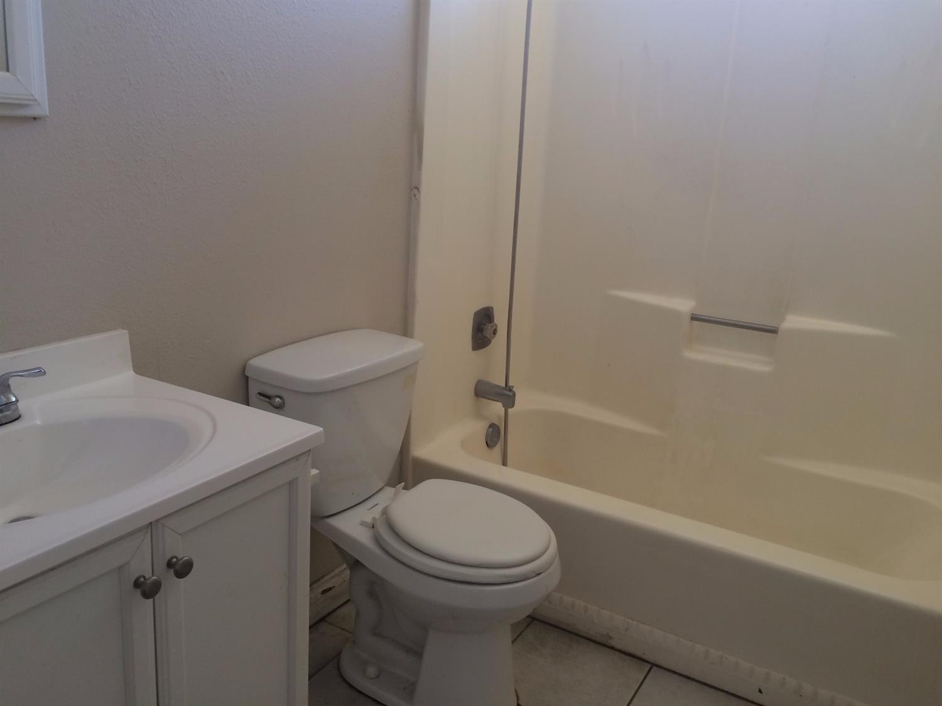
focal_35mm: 29
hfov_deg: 61.7
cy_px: 353
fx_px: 789
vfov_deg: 48.2
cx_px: 471
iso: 80
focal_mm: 4.15
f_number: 2.2
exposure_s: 1/30
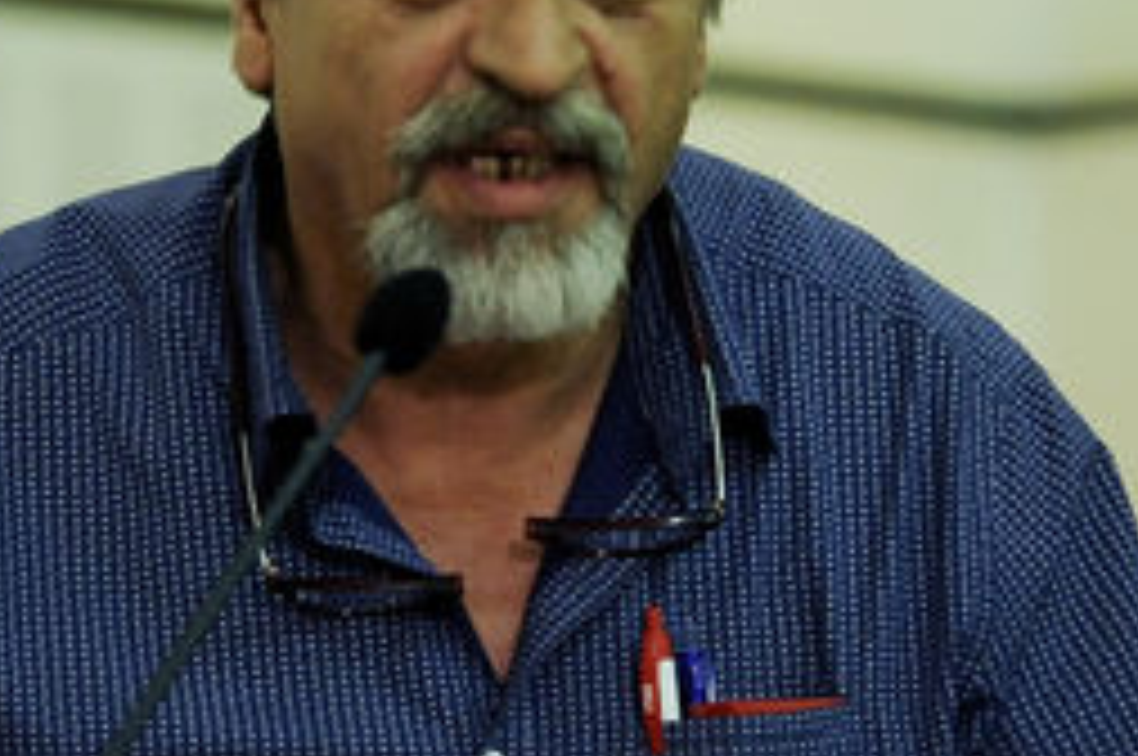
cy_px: 459
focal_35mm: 399
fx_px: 12597
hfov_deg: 5.2
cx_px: 558
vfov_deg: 3.4
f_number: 2.8
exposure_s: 1/400
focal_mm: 160
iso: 2500
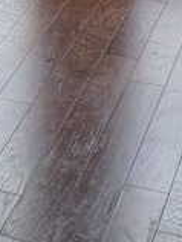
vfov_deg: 11.8
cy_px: -168
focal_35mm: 157
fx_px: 1098
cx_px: -272
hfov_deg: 8.6
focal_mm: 6.25
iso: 1000
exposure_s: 1/120
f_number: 1.7
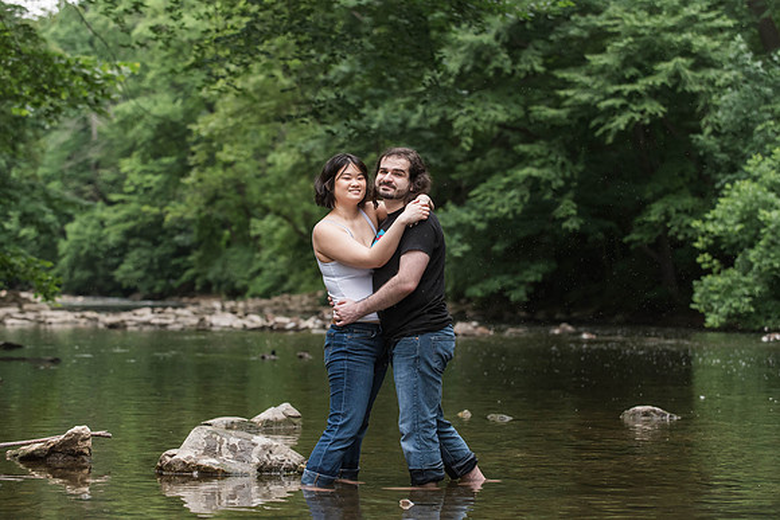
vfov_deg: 14.5
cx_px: 392
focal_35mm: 94
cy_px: 253
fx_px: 2046
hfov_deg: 21.6
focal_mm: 90
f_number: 4
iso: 1600
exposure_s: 1/320
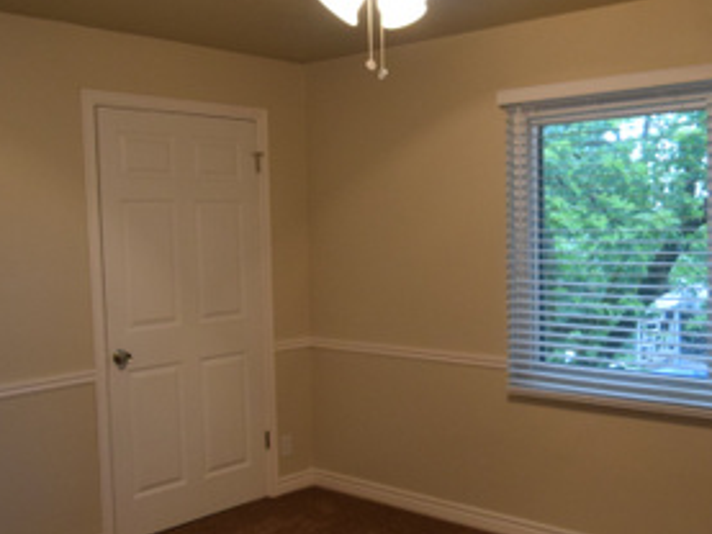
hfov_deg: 46.6
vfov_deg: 36.0
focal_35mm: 40
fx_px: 823
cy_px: 281
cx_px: 422
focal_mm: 12
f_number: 4
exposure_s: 1/60
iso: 800
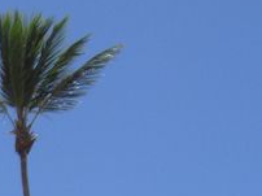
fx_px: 1459
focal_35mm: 193
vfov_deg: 7.3
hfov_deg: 9.9
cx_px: -154
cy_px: 422
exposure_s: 1/320
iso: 64
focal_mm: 6.2
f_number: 8
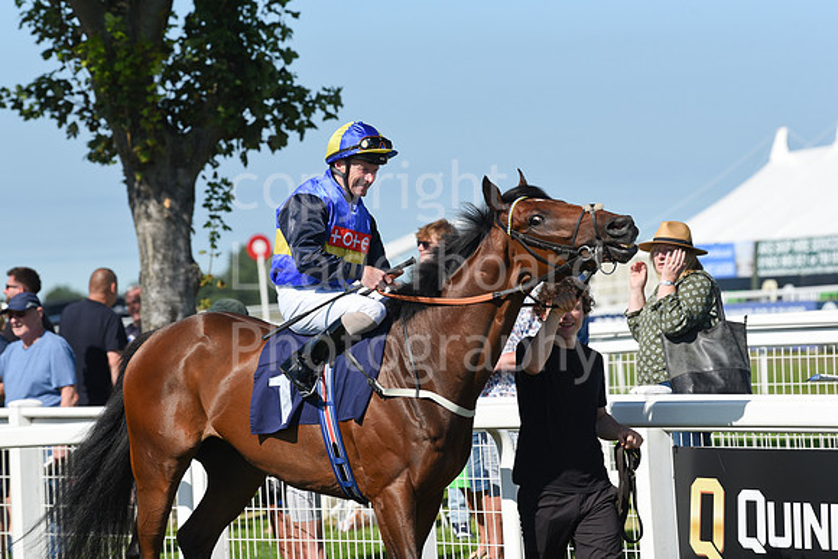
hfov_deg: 10.3
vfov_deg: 6.9
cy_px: 280
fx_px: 4656
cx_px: 419
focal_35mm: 200
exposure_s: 1/2500
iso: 400
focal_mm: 200
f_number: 6.3
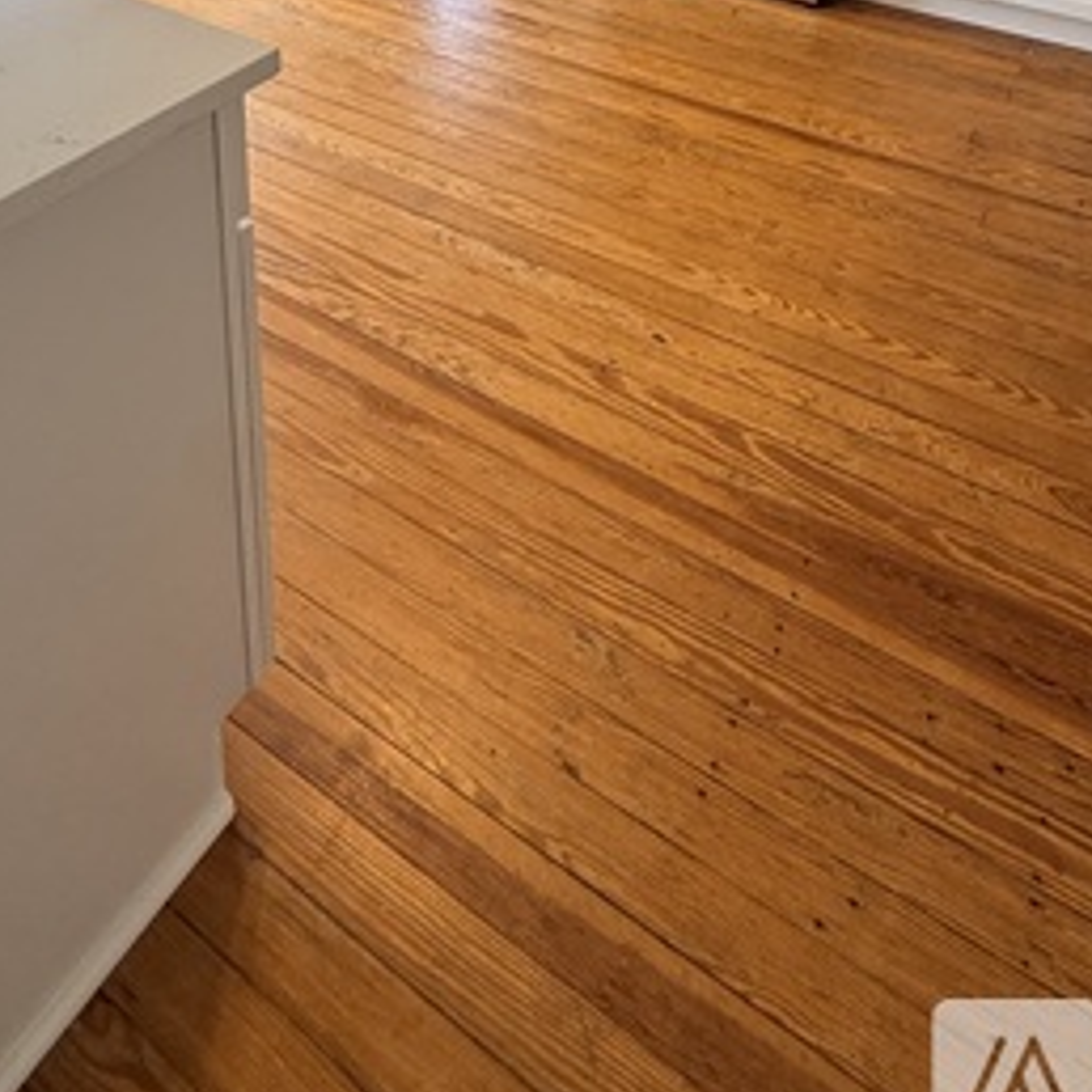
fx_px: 1142
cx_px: 559
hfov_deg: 51.1
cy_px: -243
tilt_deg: -11.7
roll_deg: -1.1
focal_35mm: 32
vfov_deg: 37.4
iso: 80
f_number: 2.2
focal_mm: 2.22
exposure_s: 1/120
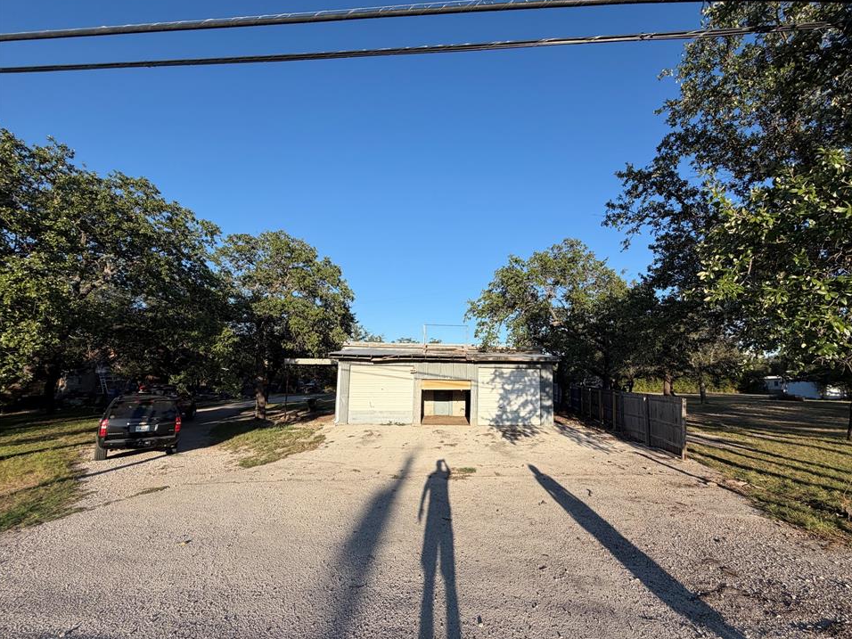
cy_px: 332
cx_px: 453
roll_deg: -1.3
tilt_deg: +4.6
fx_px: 369
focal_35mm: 15
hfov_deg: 98.0
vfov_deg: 81.7
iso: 32
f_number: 2.2
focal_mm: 2.22
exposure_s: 1/770
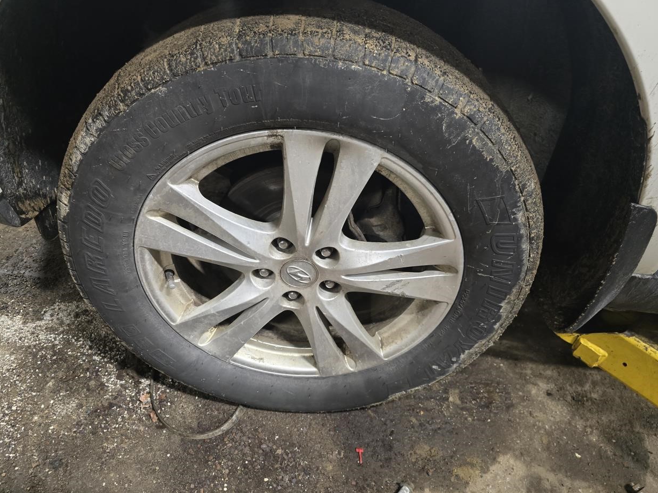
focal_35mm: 24
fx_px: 456
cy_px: 256
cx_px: 315
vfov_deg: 56.8
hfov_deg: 71.6
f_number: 1.7
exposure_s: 1/60
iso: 1000
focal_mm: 6.3
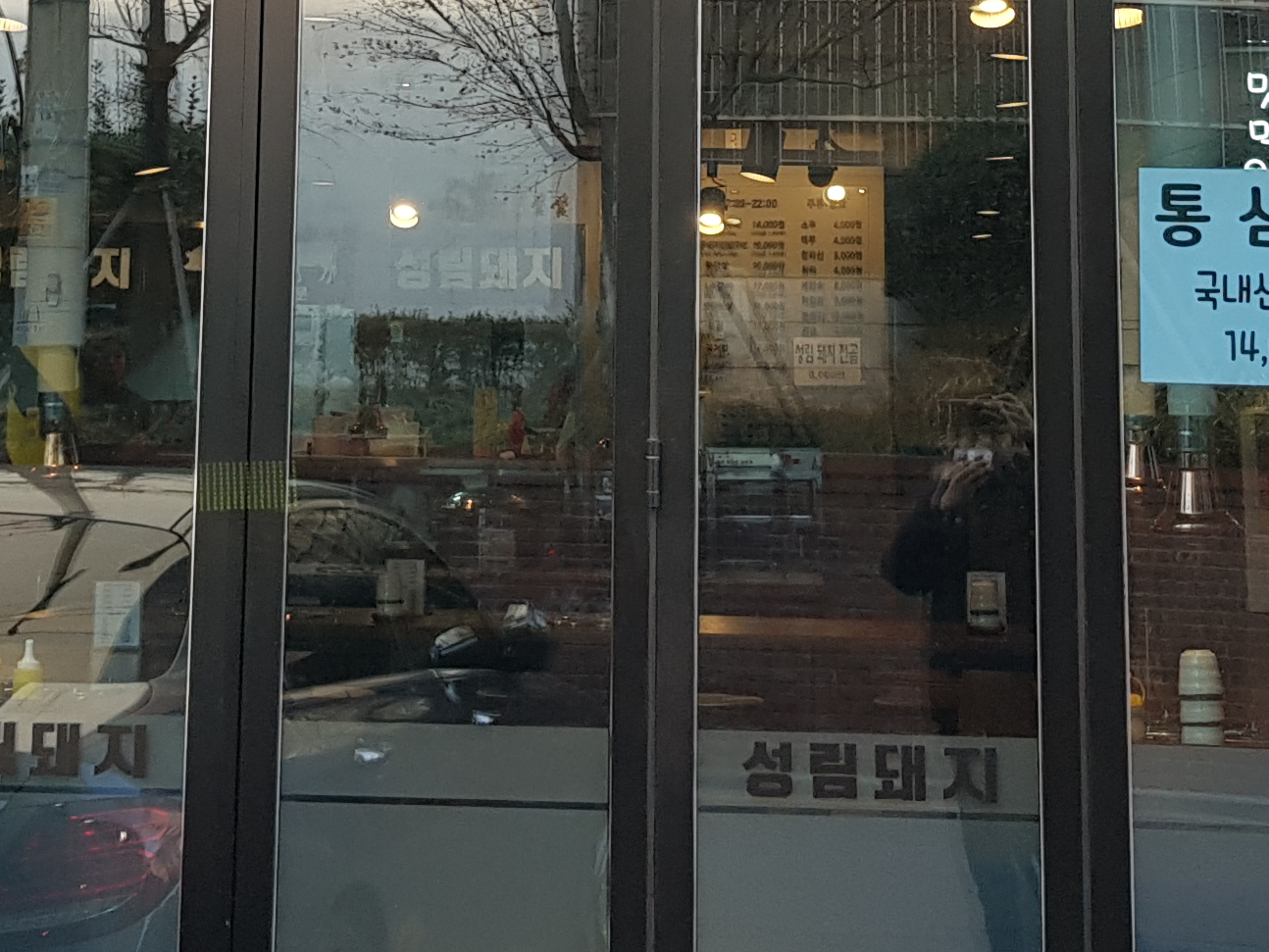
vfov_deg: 17.6
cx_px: 527
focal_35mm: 81
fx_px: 2970
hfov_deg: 24.1
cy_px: -74
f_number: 1.7
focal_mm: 4.3
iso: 64
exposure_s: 1/120
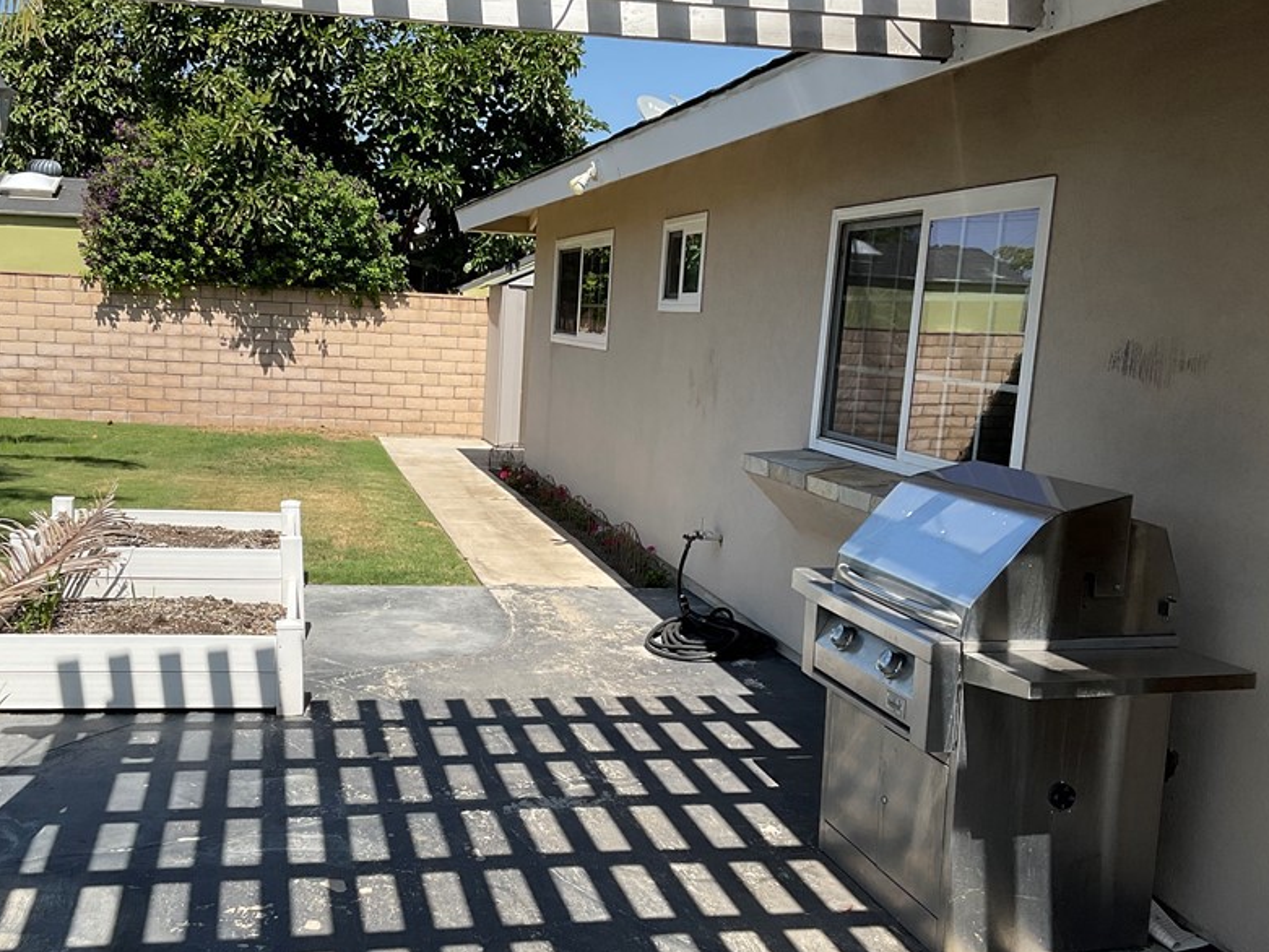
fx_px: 1393
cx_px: 539
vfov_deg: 37.7
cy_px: 518
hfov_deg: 48.8
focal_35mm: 38
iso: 16
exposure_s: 1/1577
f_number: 1.8
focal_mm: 3
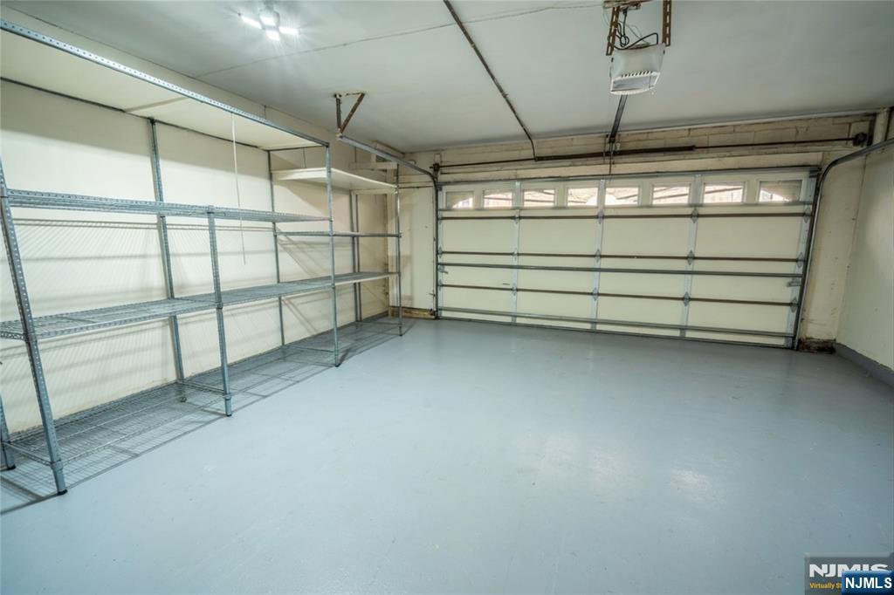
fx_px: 348
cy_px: 298
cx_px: 447
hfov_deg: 104.3
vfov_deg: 81.2
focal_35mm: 14
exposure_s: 1/100
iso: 400
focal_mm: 14
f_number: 8
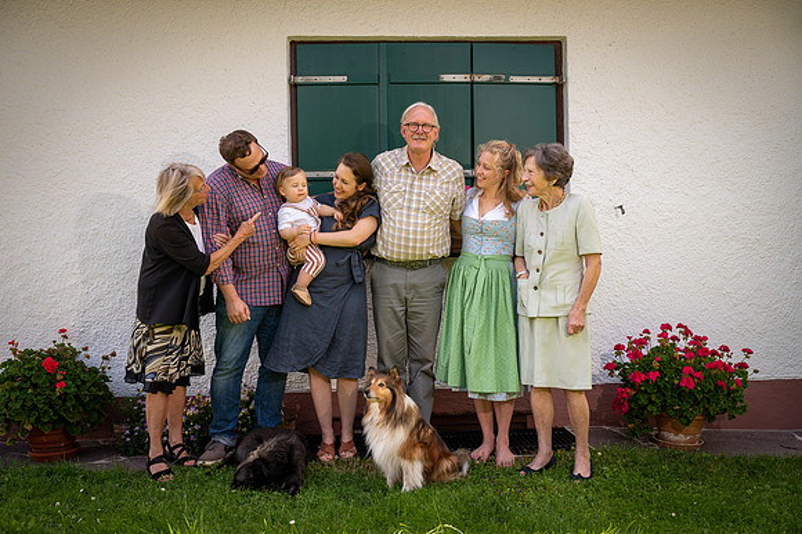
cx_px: 401
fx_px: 724
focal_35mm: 32
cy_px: 267
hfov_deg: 58.0
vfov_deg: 40.5
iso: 250
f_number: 9
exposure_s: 1/200
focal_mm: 32.5
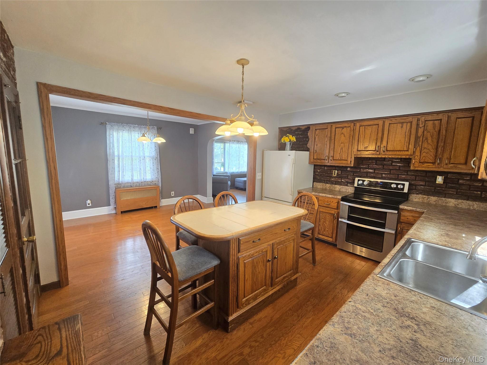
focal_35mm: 13
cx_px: 244
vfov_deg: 89.9
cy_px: 182
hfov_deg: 106.2
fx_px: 183
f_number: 2.2
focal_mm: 2.2
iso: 400
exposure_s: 1/60
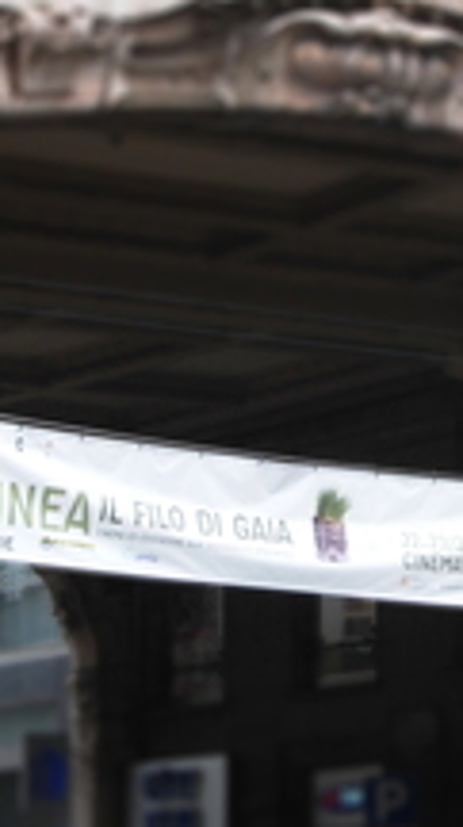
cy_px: 572
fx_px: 2233
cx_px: 272
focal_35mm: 102
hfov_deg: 11.8
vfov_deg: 20.9
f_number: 4.2
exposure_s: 1/400
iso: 160
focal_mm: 28
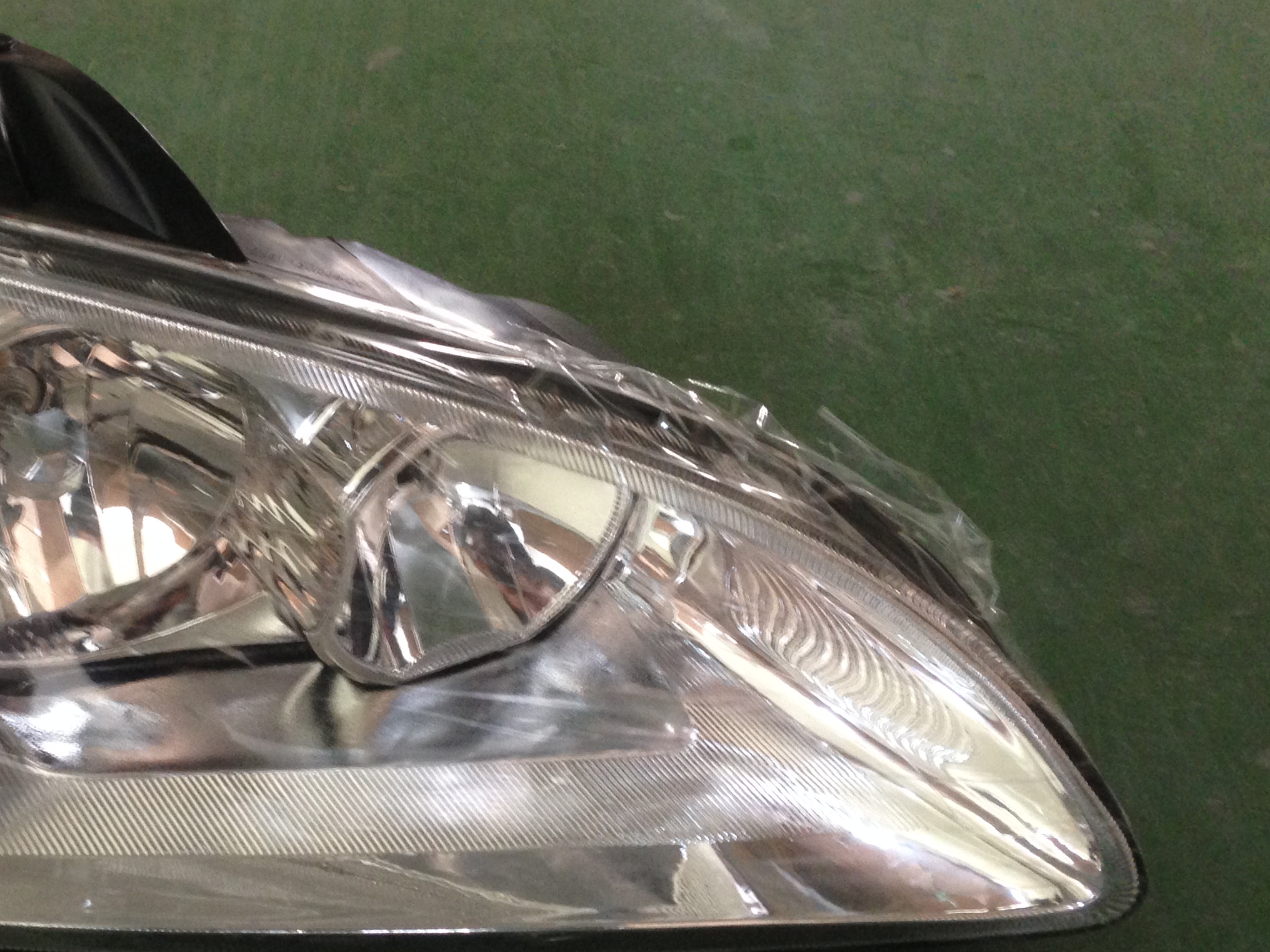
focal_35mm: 53
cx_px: 344
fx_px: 1944
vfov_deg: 27.5
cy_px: 578
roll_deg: +1.7
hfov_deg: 35.5
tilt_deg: -42.9
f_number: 2.4
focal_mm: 4.12
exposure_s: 1/20
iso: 160
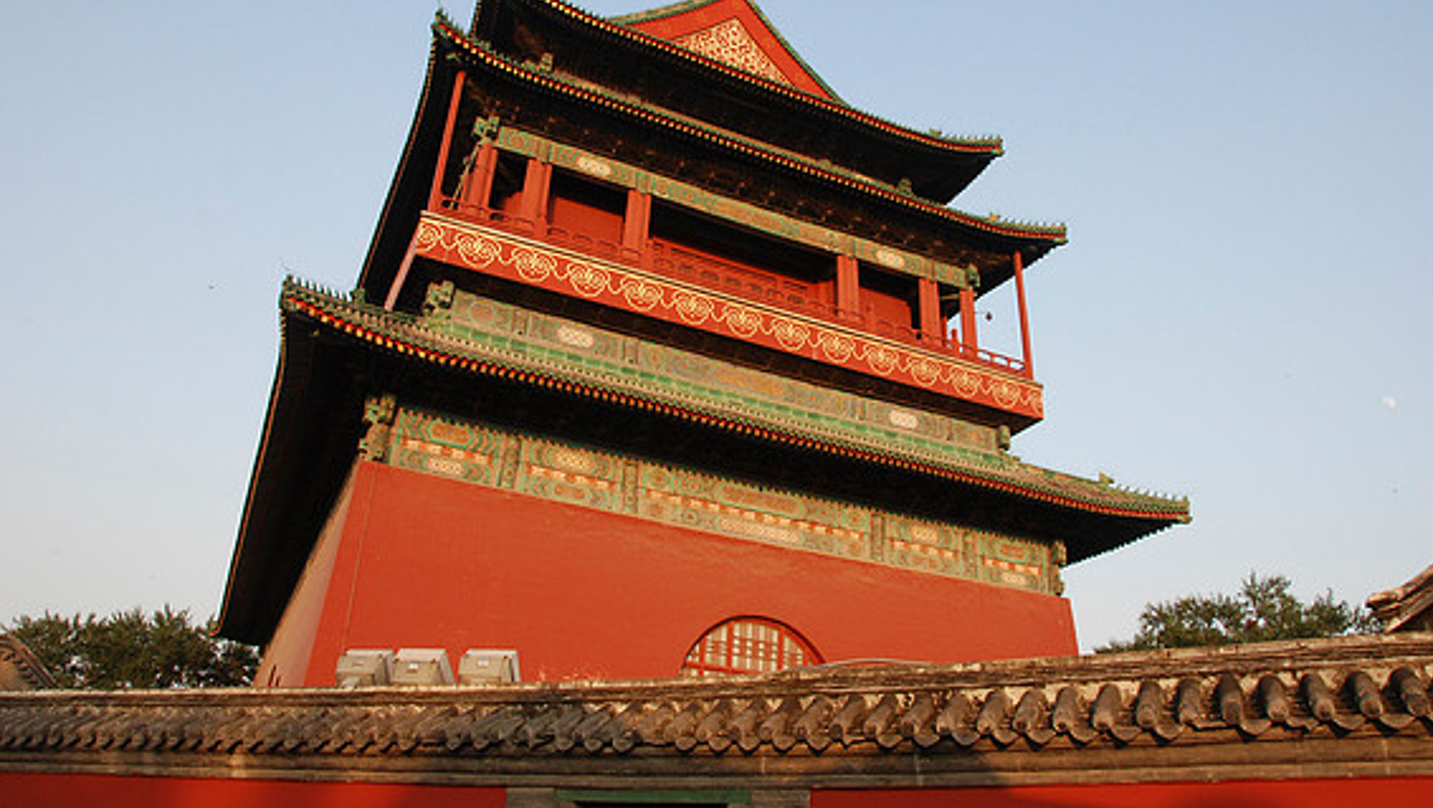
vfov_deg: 40.2
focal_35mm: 29
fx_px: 1102
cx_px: 719
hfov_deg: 66.0
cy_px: 382
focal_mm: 18
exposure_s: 1/200
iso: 320
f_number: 7.1
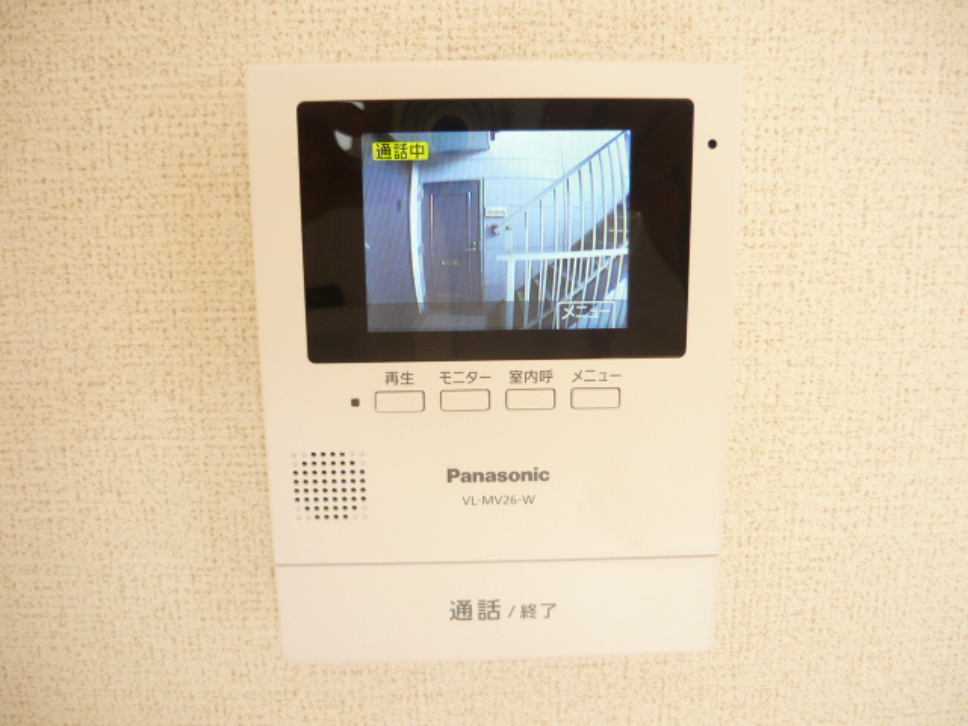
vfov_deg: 42.9
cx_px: 484
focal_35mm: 33
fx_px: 923
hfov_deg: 55.4
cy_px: 363
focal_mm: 5.5
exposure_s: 1/50
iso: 100
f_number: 2.8
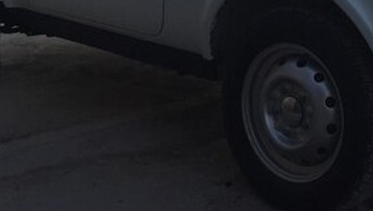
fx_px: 732
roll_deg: +1.4
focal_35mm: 74
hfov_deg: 27.8
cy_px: -62
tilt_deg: -4.1
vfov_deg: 15.6
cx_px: 313
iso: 32
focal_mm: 4.15
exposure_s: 1/60
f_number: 2.2
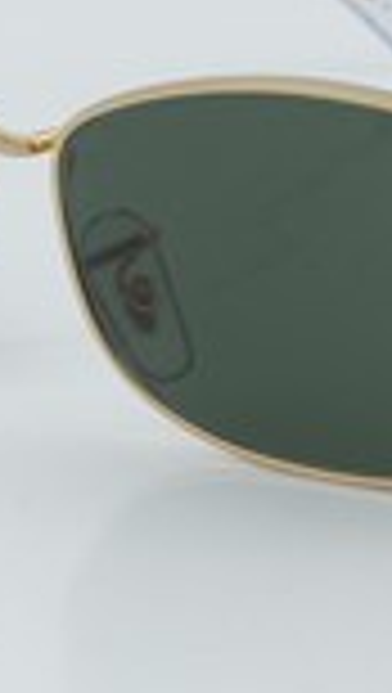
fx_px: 4132
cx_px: 365
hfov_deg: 5.4
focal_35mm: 224
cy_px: 220
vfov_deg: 9.6
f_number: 29
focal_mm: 55
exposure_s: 1/4
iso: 100
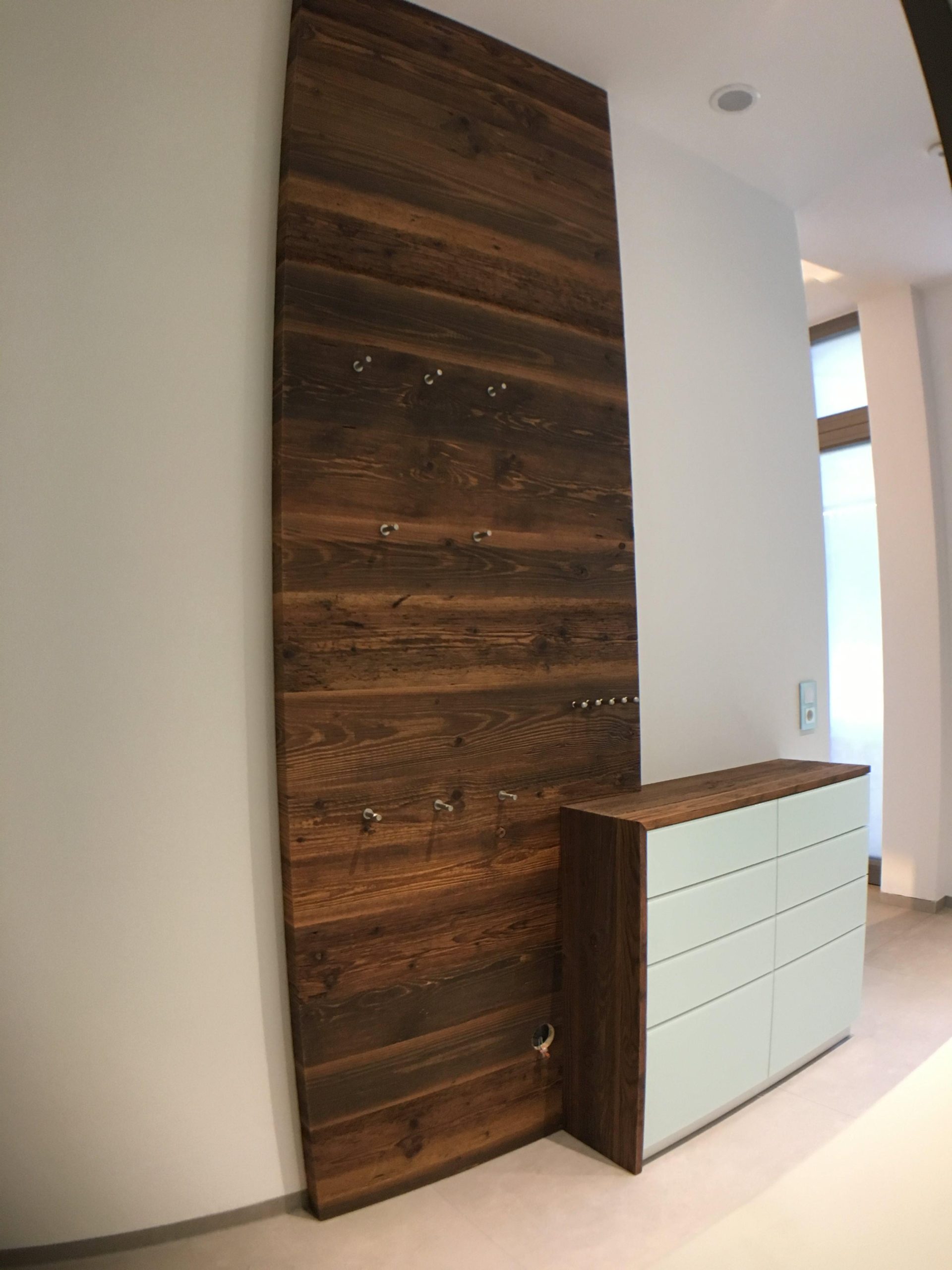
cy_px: 635
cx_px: 476
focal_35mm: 29
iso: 125
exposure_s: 1/30
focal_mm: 4.15
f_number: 2.2
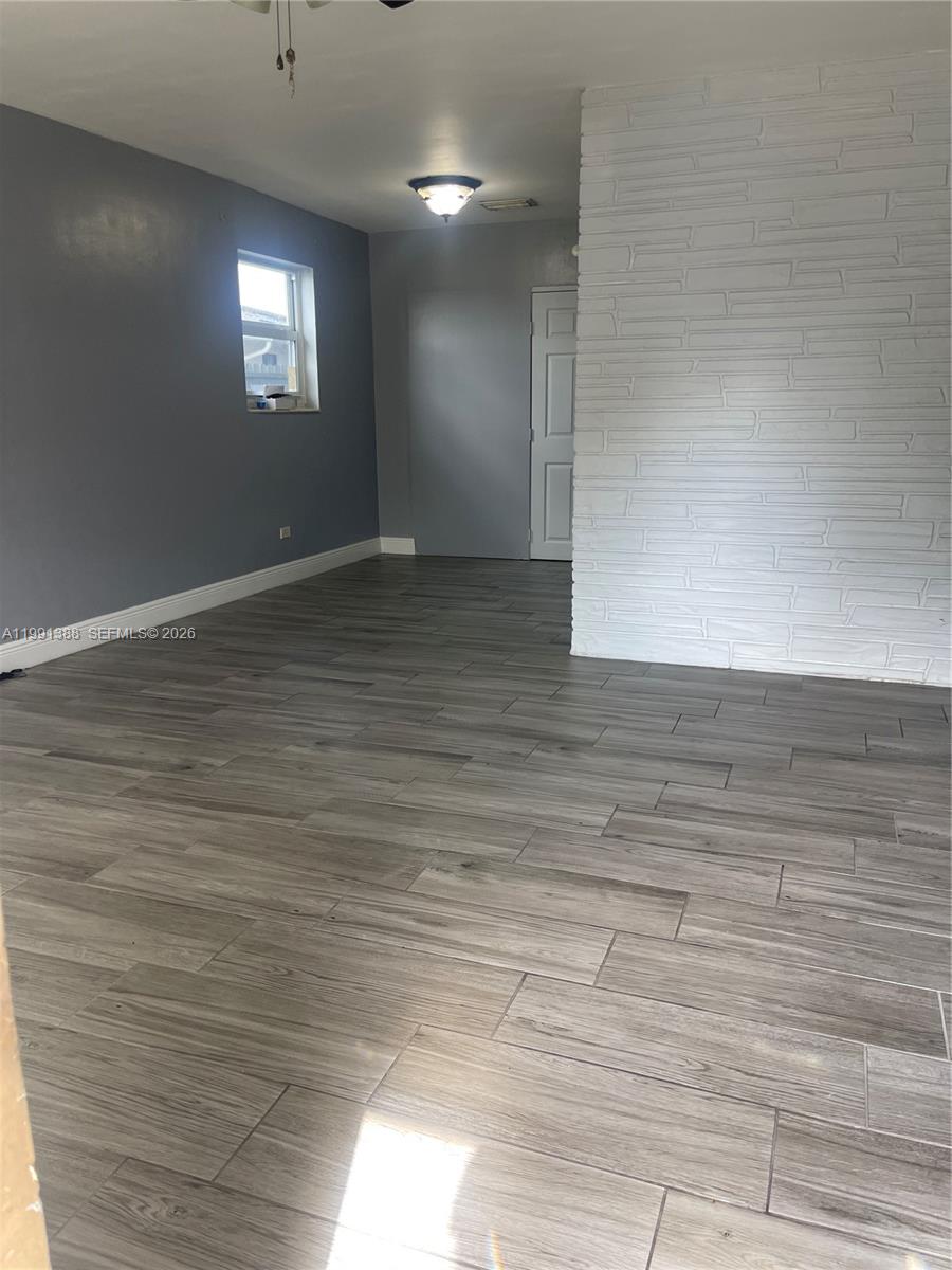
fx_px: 917
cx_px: 476
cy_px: 635
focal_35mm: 25
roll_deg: -0.6
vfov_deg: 69.4
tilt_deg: -13.7
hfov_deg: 54.9
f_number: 1.6
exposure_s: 1/121
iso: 64
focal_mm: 5.1
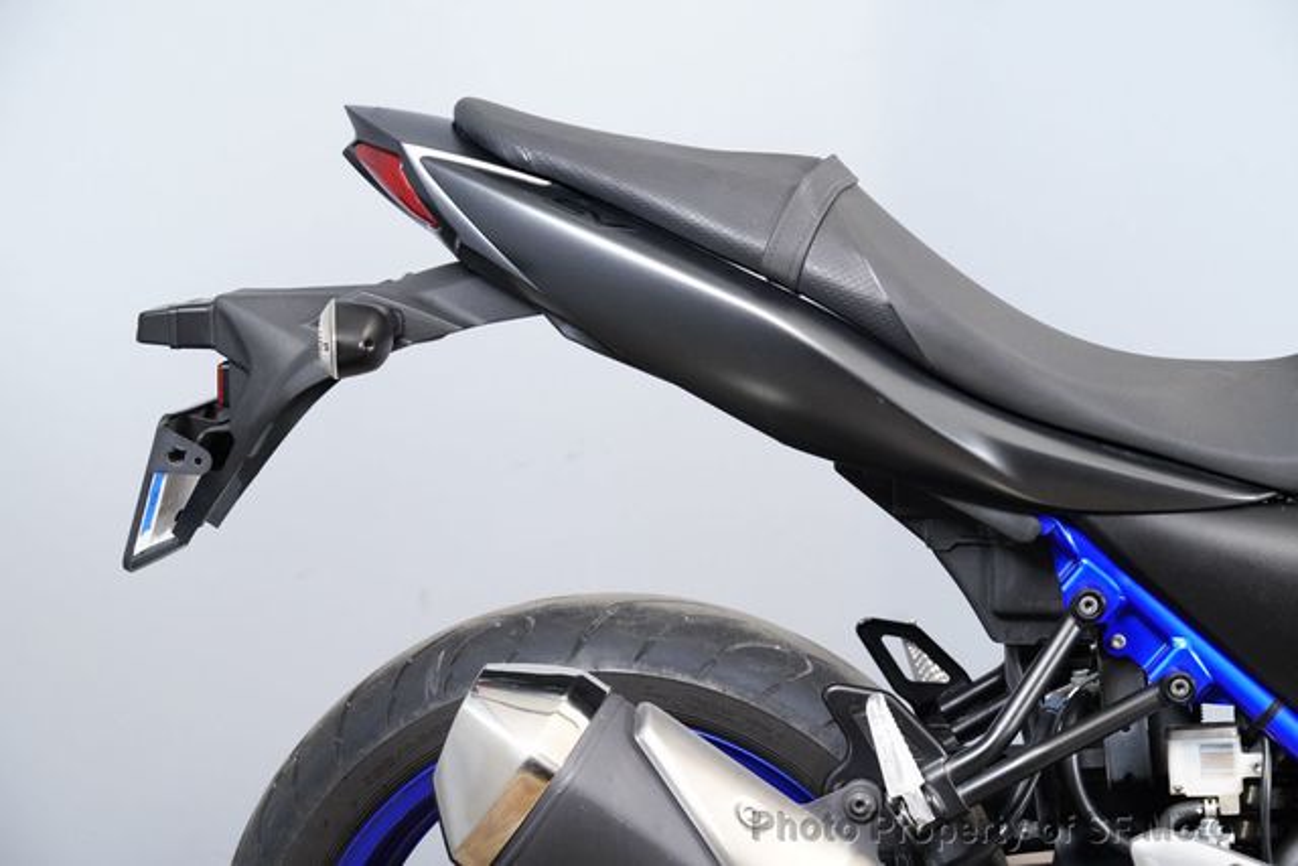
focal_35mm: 105
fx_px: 3786
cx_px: 649
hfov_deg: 19.5
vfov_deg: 13.0
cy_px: 433
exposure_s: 1/80
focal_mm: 105
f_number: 7.1
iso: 5000
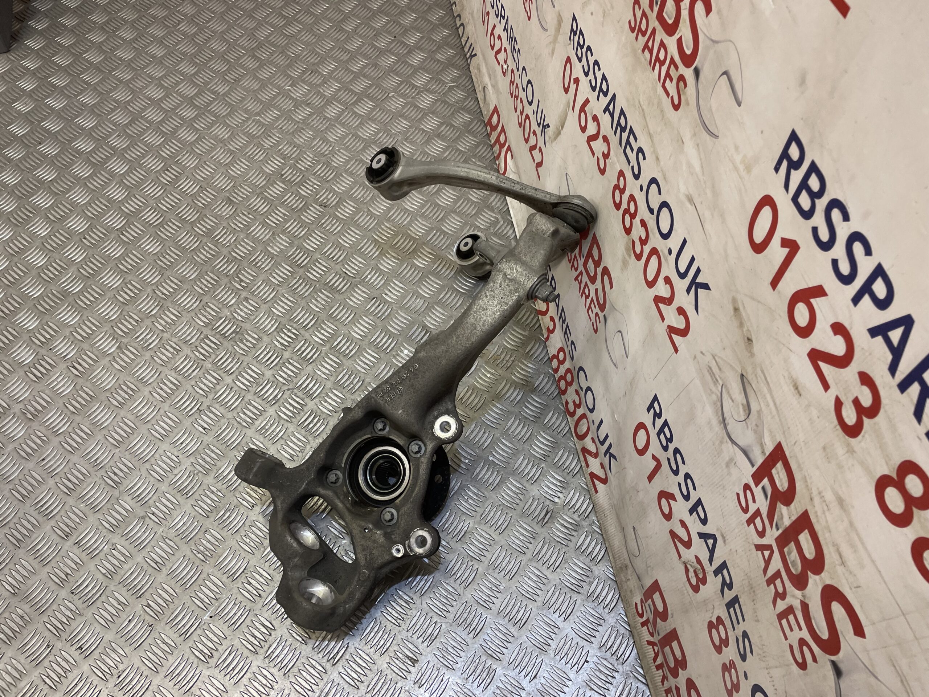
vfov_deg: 53.1
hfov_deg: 67.3
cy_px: 348
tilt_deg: -61.6
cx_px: 464
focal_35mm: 26
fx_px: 698
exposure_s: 1/100
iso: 100
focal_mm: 4.2
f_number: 1.6
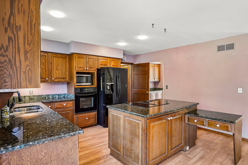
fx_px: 138
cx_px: 124
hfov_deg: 84.0
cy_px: 82
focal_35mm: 20
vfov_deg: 61.9
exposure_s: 1/2
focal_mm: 20
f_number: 8
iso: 400
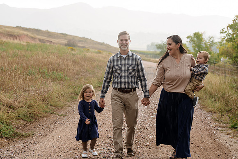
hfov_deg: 28.8
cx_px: 119
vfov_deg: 19.5
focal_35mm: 70
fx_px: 463
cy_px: 80
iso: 200
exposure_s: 1/125
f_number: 4.5
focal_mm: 70
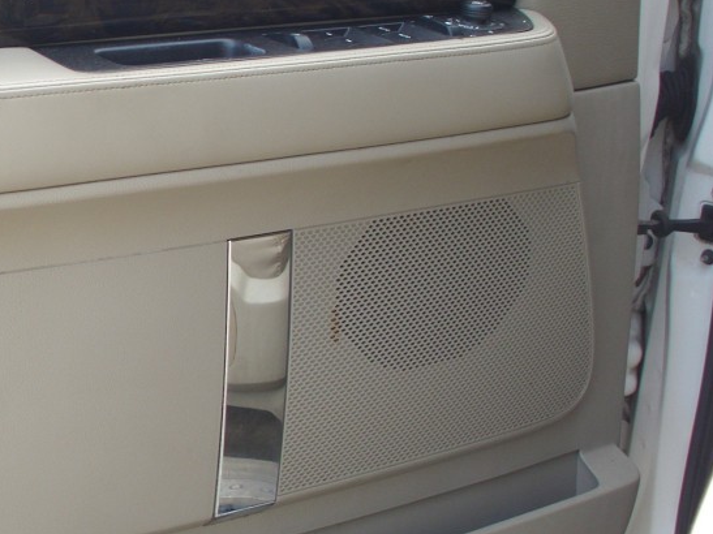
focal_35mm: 89
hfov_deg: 21.5
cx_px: 74
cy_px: 287
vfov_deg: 16.6
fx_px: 1833
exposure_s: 1/122
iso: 50
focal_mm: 6.3
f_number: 2.9
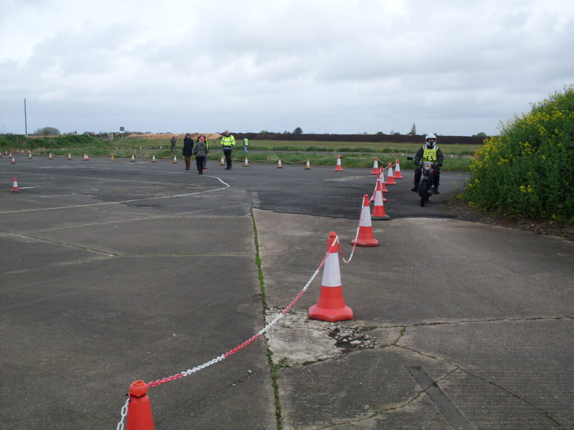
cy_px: 215
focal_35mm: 38
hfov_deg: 49.0
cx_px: 287
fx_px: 630
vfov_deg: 37.7
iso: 80
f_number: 8.4
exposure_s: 1/180
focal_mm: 6.3
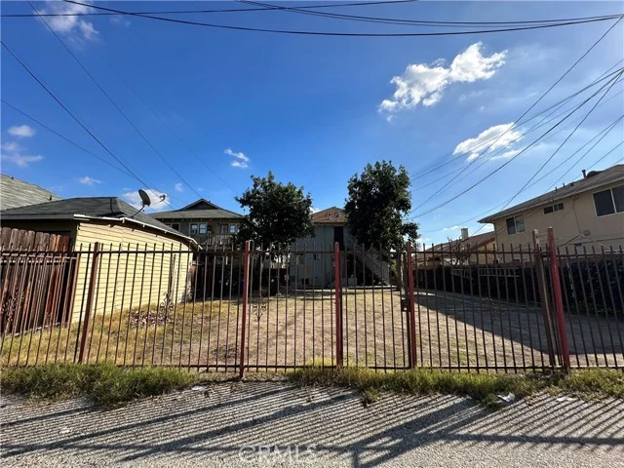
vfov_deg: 85.7
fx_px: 252
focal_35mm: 14
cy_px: 234
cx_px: 312
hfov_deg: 102.1
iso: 40
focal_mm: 2.22
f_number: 2.2
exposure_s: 1/1553
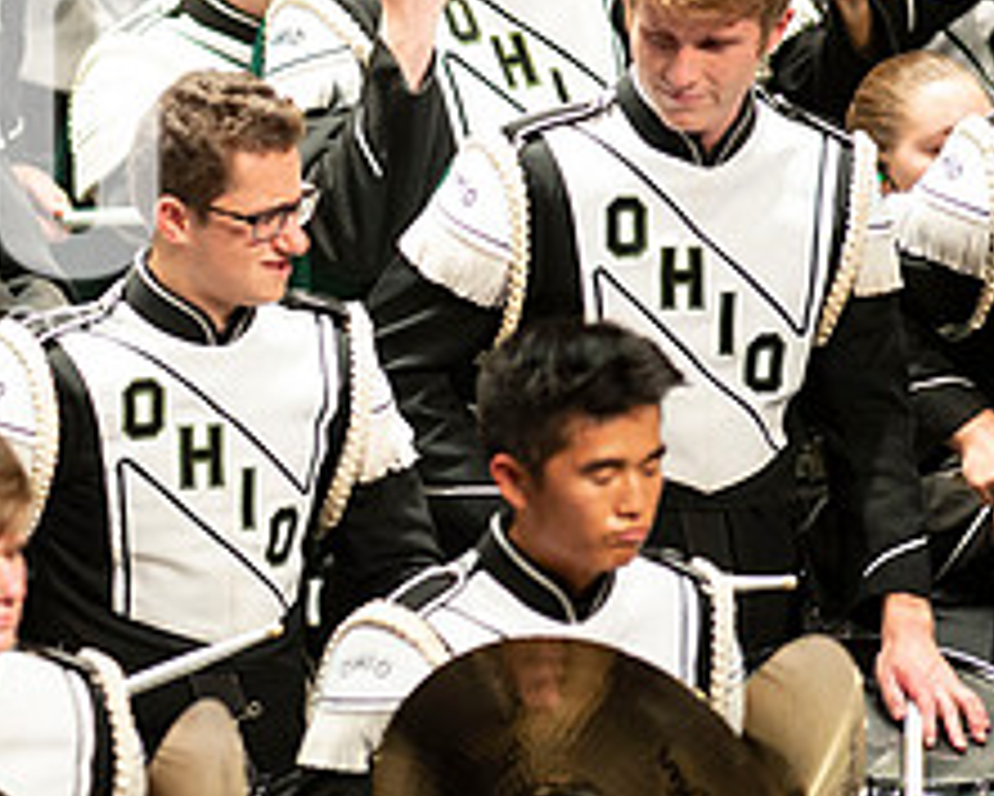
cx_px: -180
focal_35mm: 737
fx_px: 21691
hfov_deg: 2.6
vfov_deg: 2.1
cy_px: 157
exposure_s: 1/500
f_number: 2.8
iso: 3200
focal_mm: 300
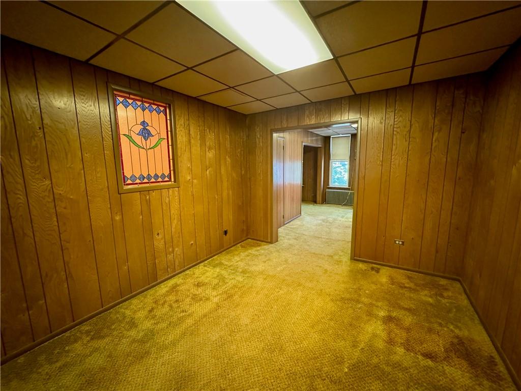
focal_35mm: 14
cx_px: 260
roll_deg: +0.1
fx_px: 211
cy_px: 196
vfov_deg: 85.7
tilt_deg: -8.3
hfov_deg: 102.1
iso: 1250
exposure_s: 1/60
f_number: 2.2
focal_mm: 2.22
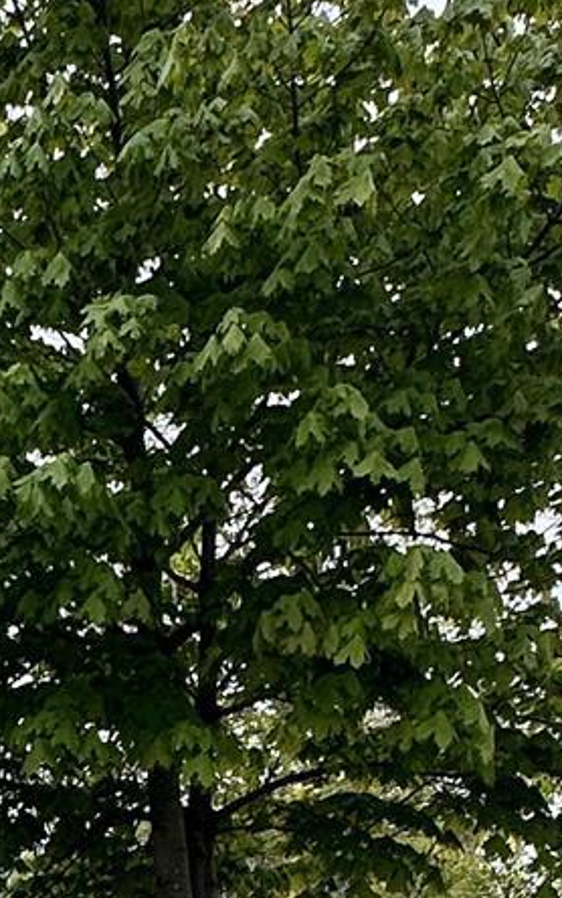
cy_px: 841
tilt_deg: +5.1
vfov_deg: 25.8
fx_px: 1885
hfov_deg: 16.1
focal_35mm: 77
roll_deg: +0.6
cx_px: -170
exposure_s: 1/1319
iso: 40
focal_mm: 2.22
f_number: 2.2
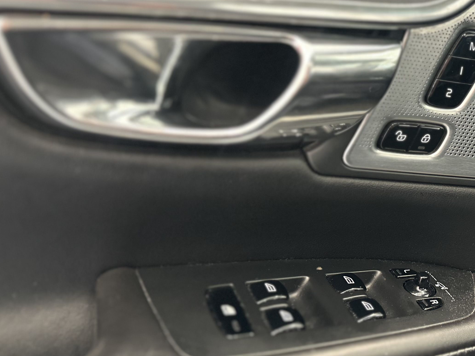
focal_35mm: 47
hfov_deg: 37.6
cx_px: 435
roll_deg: -2.2
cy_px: 128
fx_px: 645
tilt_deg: -12.3
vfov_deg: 30.7
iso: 320
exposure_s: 1/60
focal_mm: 6.86
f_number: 1.78
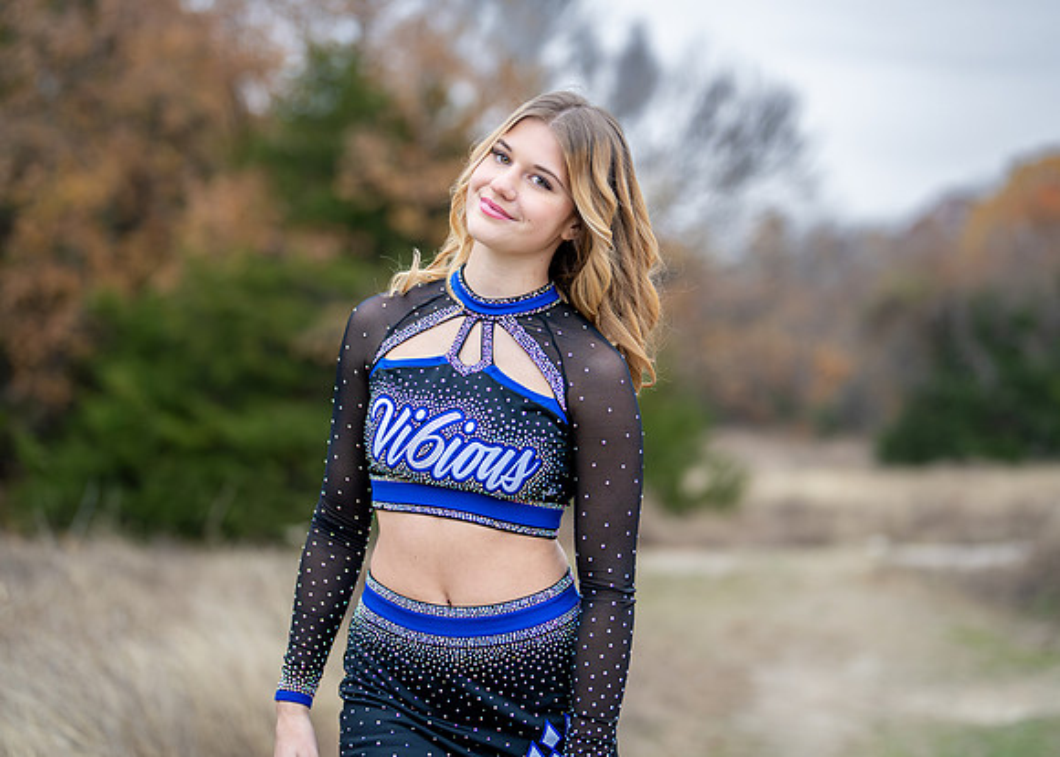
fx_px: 1918
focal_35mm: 64
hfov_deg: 30.9
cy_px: 302
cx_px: 530
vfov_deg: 22.3
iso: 400
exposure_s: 1/1000
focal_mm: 50
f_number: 1.2
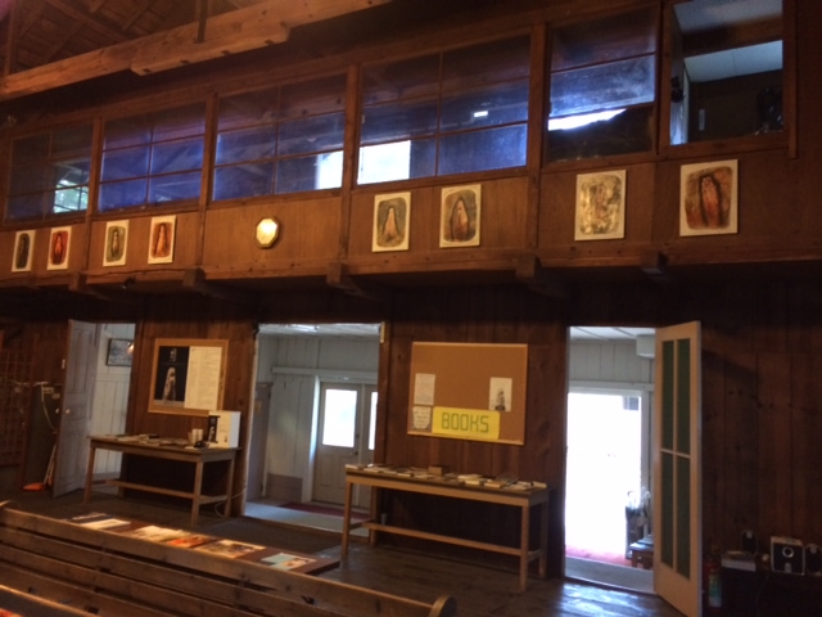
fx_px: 712
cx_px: 411
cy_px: 308
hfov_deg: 60.0
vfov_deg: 46.8
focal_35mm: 30
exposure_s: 1/20
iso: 320
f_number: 2.2
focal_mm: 4.12
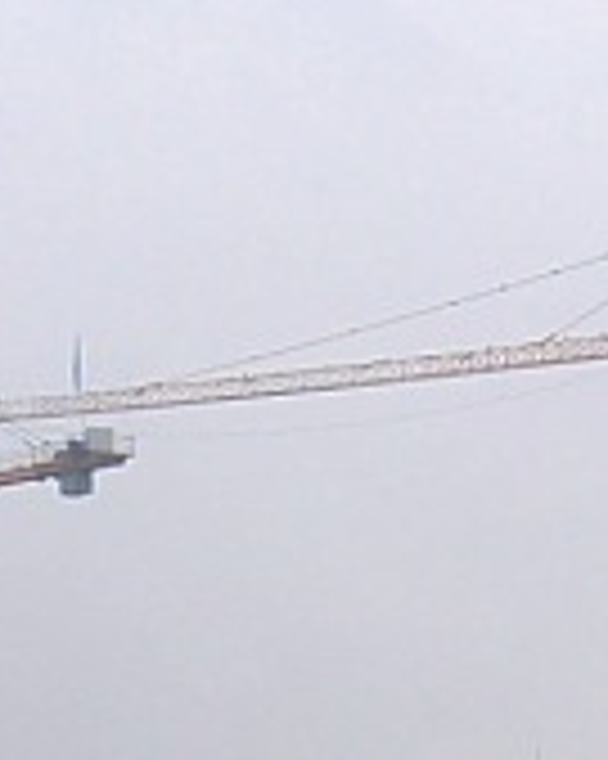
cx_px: 1157
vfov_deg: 6.6
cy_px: 1437
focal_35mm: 284
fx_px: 6394
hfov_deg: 5.3
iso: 110
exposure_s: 1/250
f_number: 4.5
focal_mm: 18.7
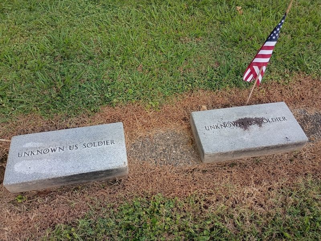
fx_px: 269
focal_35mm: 29
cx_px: 160
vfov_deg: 48.2
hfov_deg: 61.7
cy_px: 120
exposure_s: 1/381
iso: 100
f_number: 1.8
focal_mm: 4.27
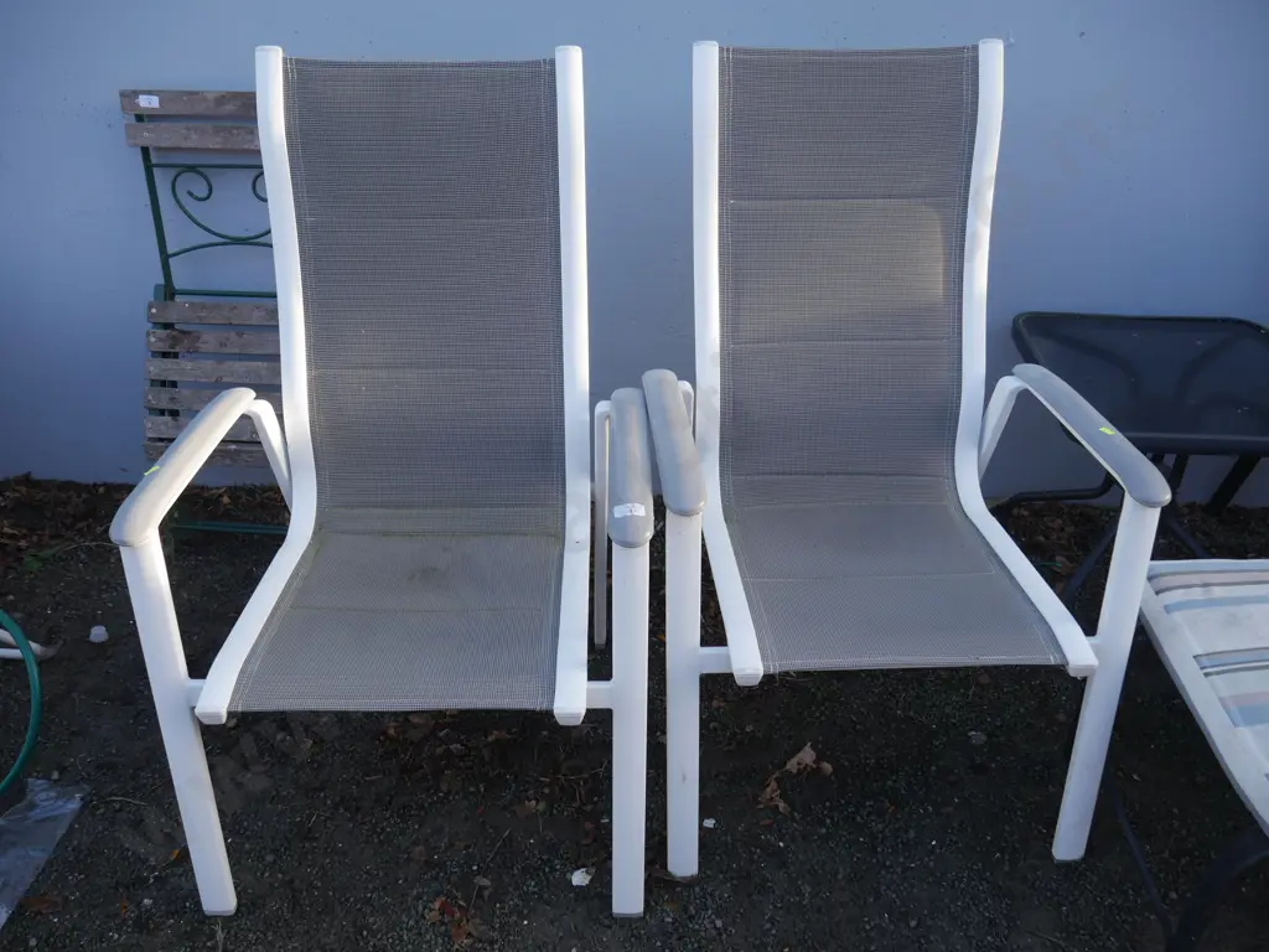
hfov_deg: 63.4
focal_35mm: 28
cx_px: 634
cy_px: 476
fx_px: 1026
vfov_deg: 49.7
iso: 200
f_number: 4
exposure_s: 1/160
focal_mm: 14
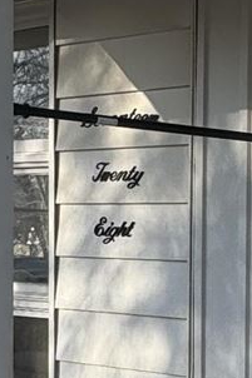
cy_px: 305
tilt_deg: -2.7
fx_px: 1167
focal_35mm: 111
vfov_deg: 18.3
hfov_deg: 11.8
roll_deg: -1.0
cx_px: 366
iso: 40
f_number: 2.2
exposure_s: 1/533
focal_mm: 2.22
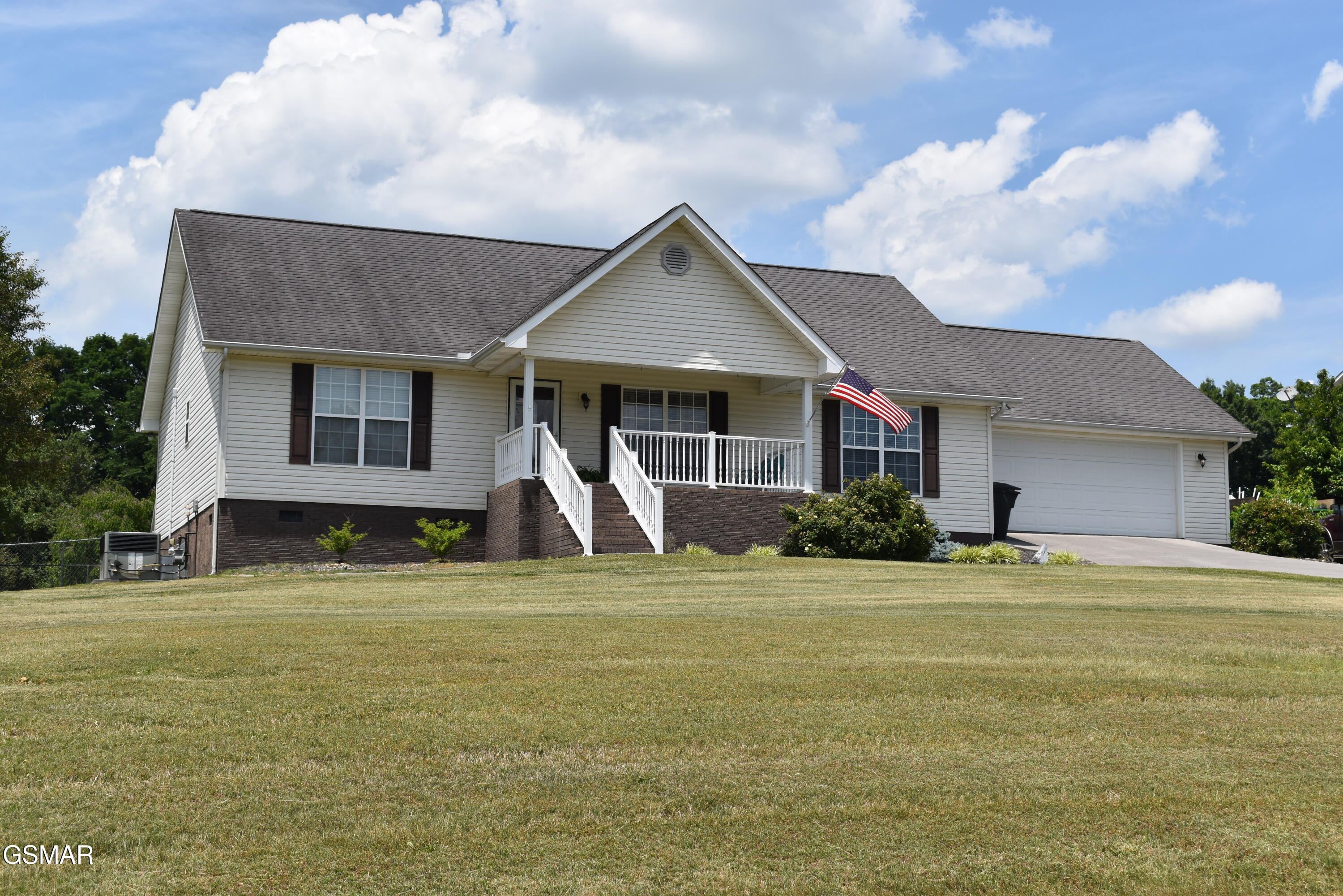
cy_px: 448
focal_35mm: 51
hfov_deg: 38.9
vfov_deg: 26.5
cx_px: 672
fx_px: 1902
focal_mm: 34
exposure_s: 1/320
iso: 100
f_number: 9
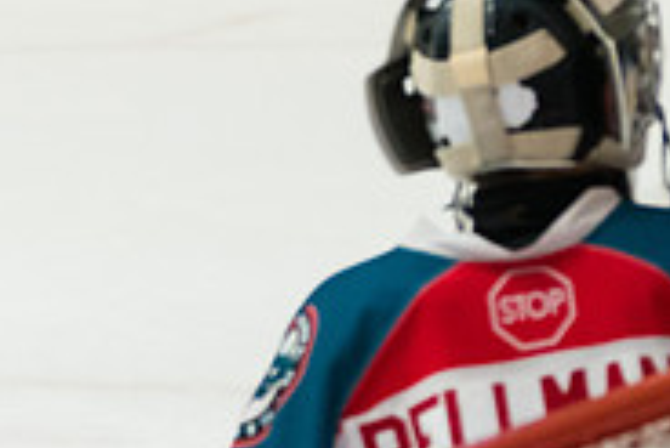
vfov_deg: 2.8
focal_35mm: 490
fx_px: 9126
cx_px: -623
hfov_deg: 4.2
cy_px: 276
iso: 2000
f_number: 3.2
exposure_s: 1/800
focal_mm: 84
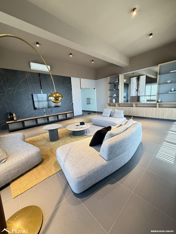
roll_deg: +3.4
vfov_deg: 102.1
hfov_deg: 85.7
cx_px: 88
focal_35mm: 14
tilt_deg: -10.9
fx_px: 95
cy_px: 117
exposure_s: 1/60
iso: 400
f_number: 2.2
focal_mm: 2.22
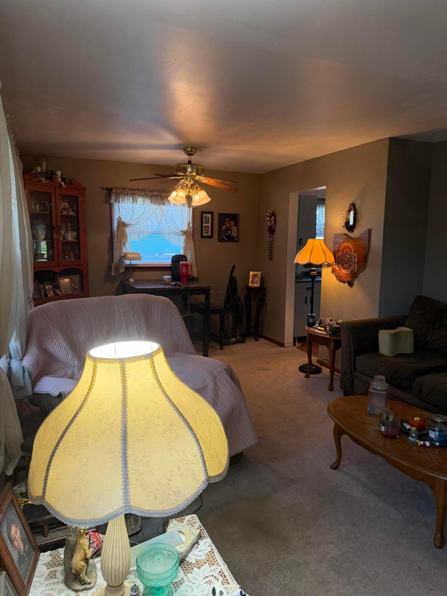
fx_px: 413
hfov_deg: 56.8
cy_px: 298
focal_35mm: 24
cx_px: 224
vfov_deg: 71.6
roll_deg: -1.2
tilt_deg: -6.5
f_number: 1.78
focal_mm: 6.76
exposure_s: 1/120
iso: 320
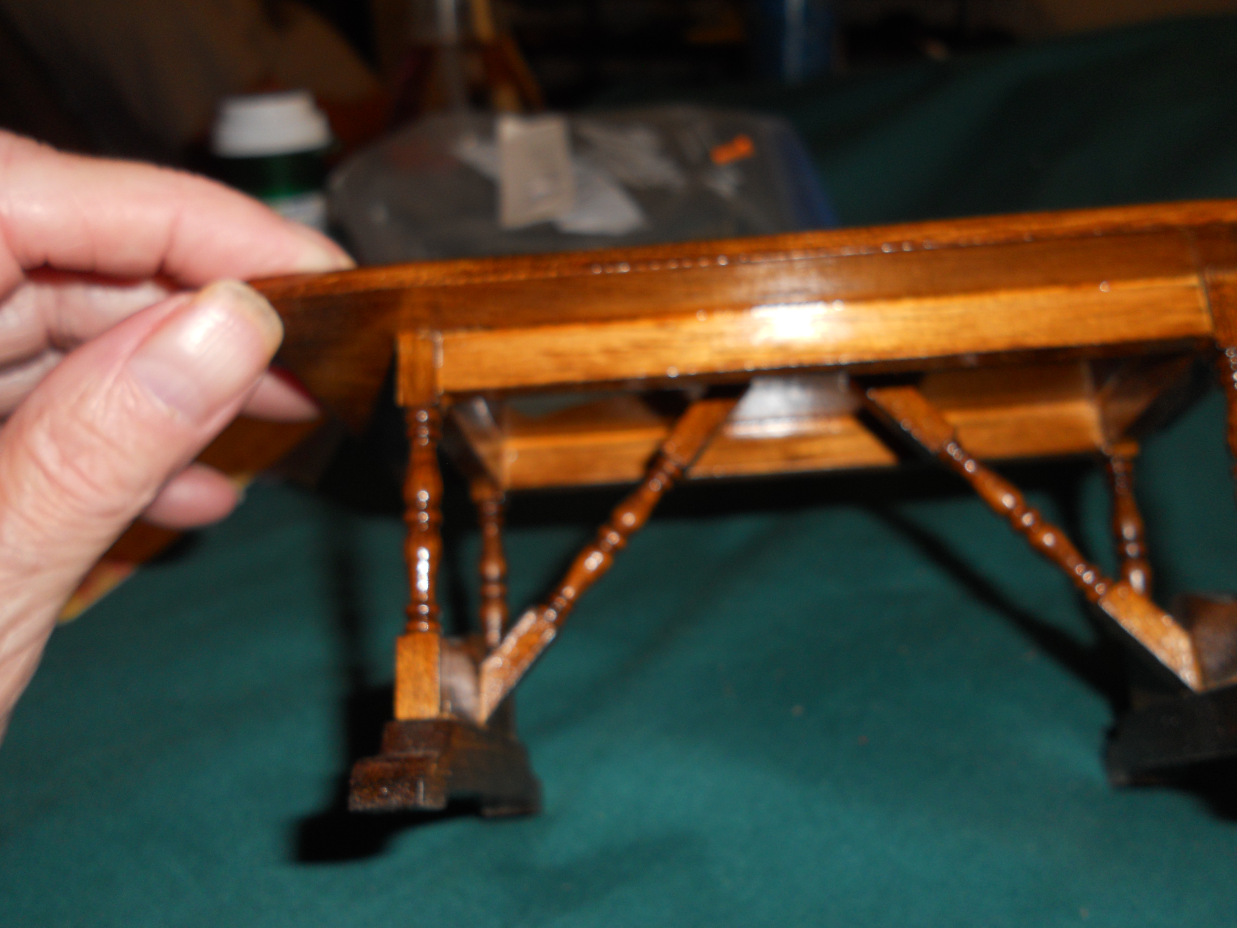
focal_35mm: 32
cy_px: 464
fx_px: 1144
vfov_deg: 44.2
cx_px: 618
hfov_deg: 56.8
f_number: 8.8
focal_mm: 5.8
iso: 80
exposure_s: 1/25
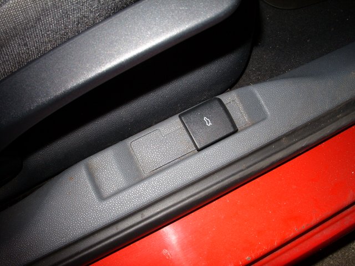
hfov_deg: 49.0
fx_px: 390
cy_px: 133
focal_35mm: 38
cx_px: 178
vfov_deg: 37.7
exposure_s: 1/30
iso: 100
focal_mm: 7.8
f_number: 7.4
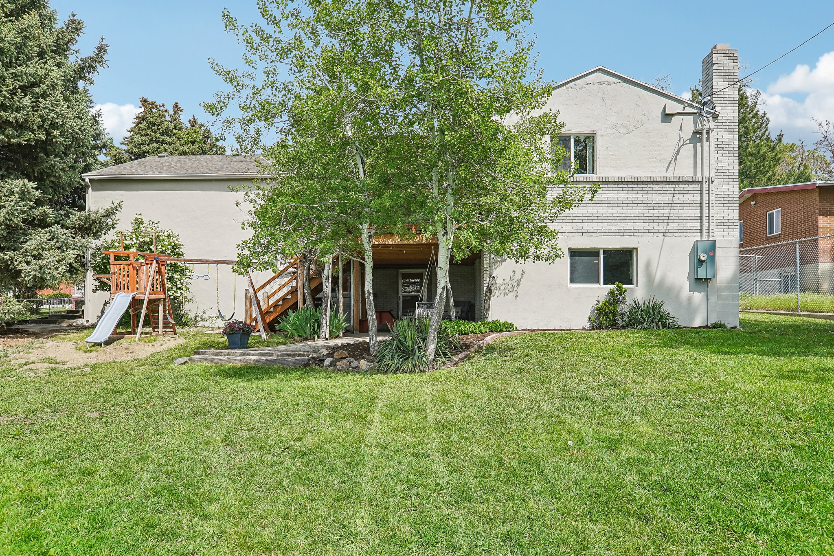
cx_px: 417
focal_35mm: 25
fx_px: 579
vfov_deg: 51.3
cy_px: 278
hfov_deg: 71.5
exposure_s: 1/160
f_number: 8
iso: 100
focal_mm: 25
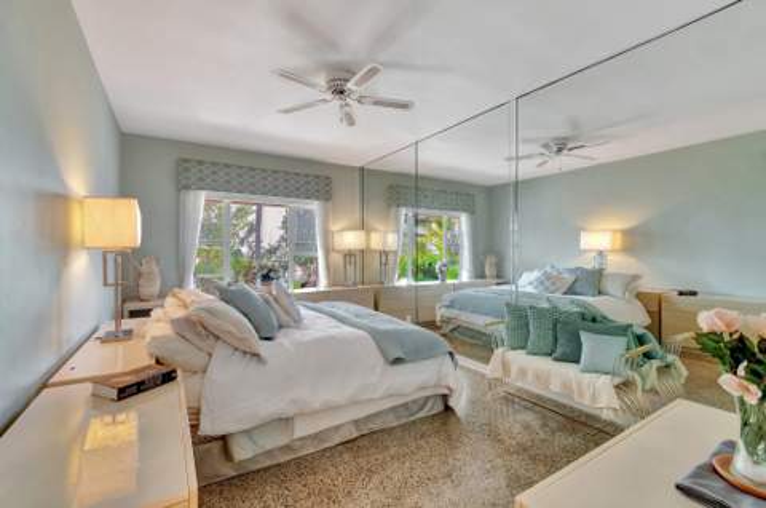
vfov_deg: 77.1
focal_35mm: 15
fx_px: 319
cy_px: 254
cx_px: 383
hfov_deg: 100.5
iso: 1000
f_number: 8
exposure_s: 1/4
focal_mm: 10
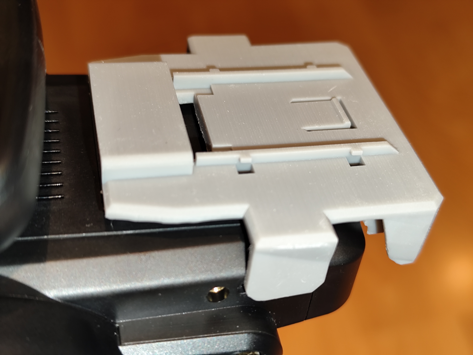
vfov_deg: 31.5
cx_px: 236
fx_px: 629
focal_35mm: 46
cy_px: 178
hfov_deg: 41.2
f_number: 1.65
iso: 250
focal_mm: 6.19
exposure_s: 1/25
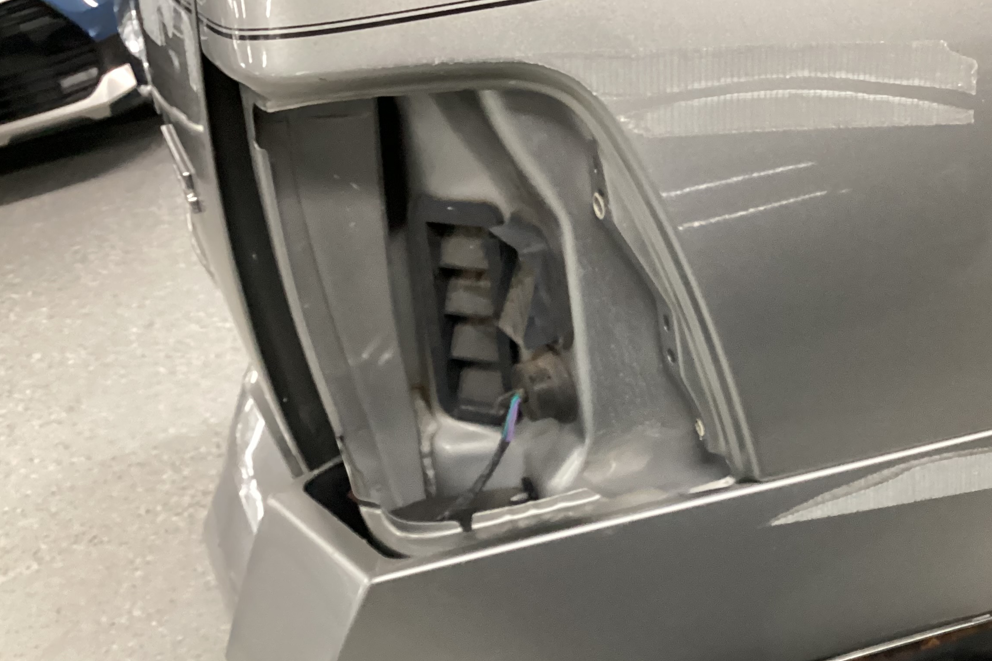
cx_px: 658
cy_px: 447
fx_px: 1267
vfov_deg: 29.0
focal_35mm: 46
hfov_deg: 42.2
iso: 400
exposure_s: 1/40
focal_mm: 3.3
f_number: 2.4
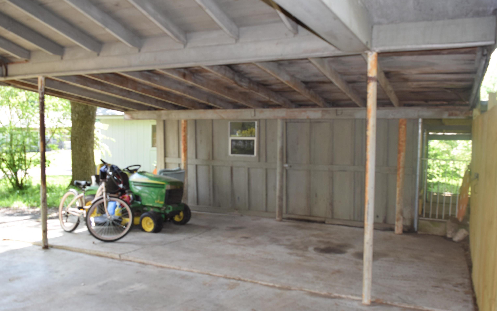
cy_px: 164
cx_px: 248
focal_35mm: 31
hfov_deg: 61.2
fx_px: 420
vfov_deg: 40.6
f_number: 5.6
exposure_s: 1/125
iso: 320
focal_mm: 20
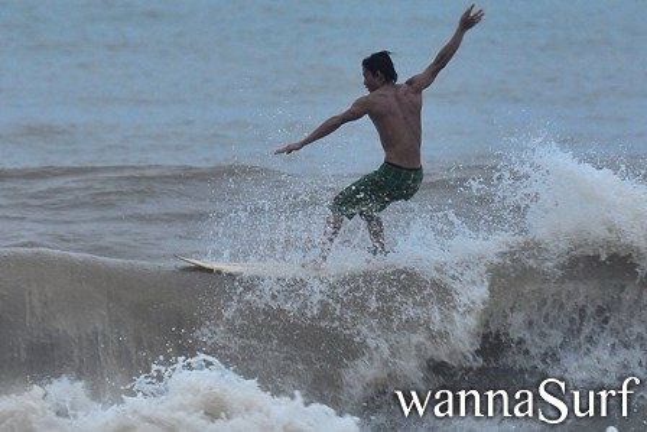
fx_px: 8090
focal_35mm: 450
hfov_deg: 4.6
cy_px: 216
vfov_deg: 3.1
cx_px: 324
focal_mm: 300
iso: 200
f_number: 5.6
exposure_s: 1/250
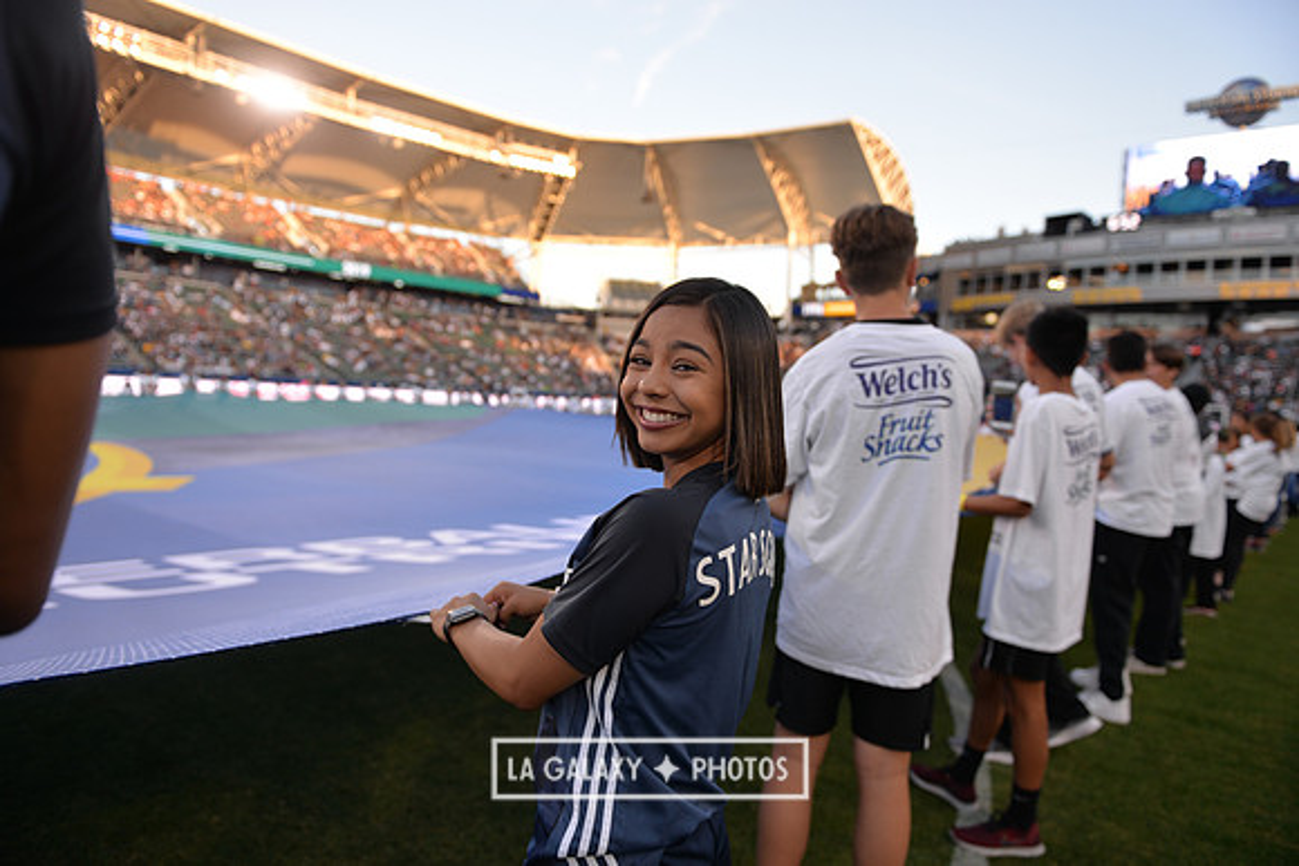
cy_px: 433
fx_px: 866
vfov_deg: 53.2
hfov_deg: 73.7
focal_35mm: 24
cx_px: 650
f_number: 2.8
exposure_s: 1/640
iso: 280
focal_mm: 24
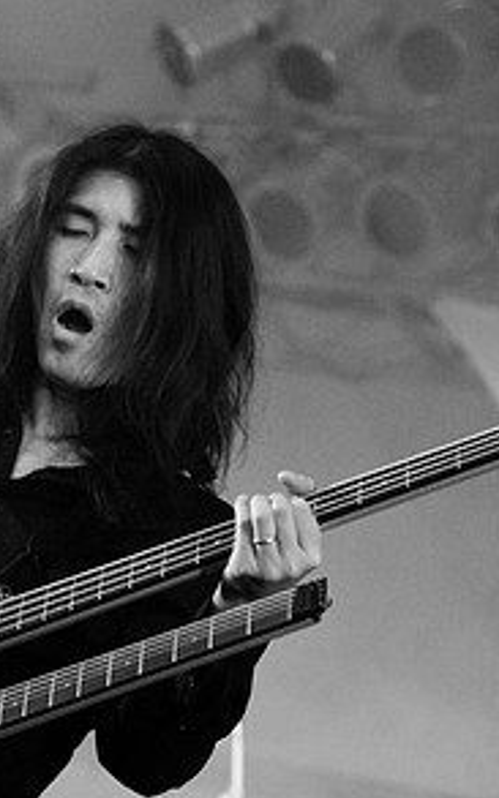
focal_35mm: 175
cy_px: 451
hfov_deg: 7.5
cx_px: 139
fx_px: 3810
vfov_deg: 12.0
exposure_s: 1/160
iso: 800
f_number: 2.8
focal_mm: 58
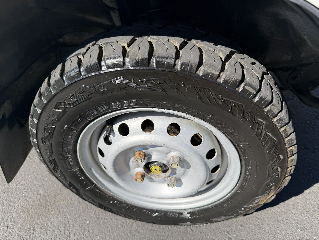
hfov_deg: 71.6
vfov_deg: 56.8
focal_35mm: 24
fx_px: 221
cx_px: 160
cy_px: 120
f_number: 1.78
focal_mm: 6.76
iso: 100
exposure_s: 1/2703
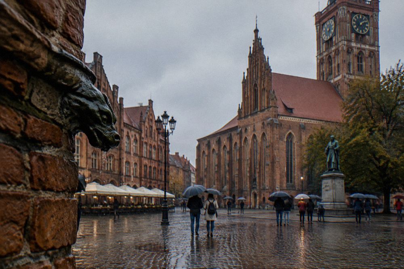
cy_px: 134
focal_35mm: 40
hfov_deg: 48.5
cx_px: 202
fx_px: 449
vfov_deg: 33.4
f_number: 10
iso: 320
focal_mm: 40
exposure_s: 1/160
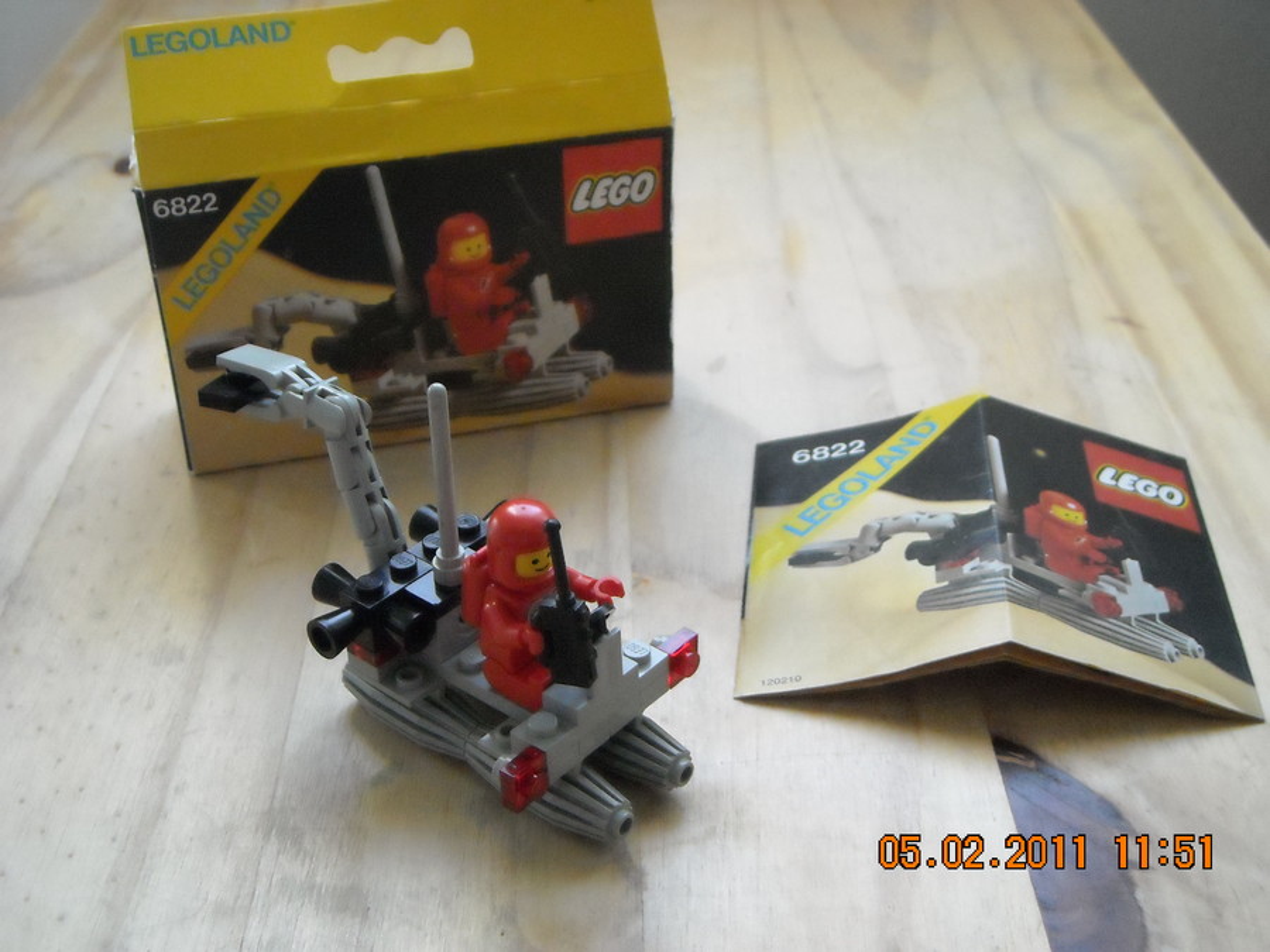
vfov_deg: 29.7
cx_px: 635
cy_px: 476
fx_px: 1798
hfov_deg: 38.9
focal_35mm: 49
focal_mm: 7.92
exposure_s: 1/228
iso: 616
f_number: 3.2
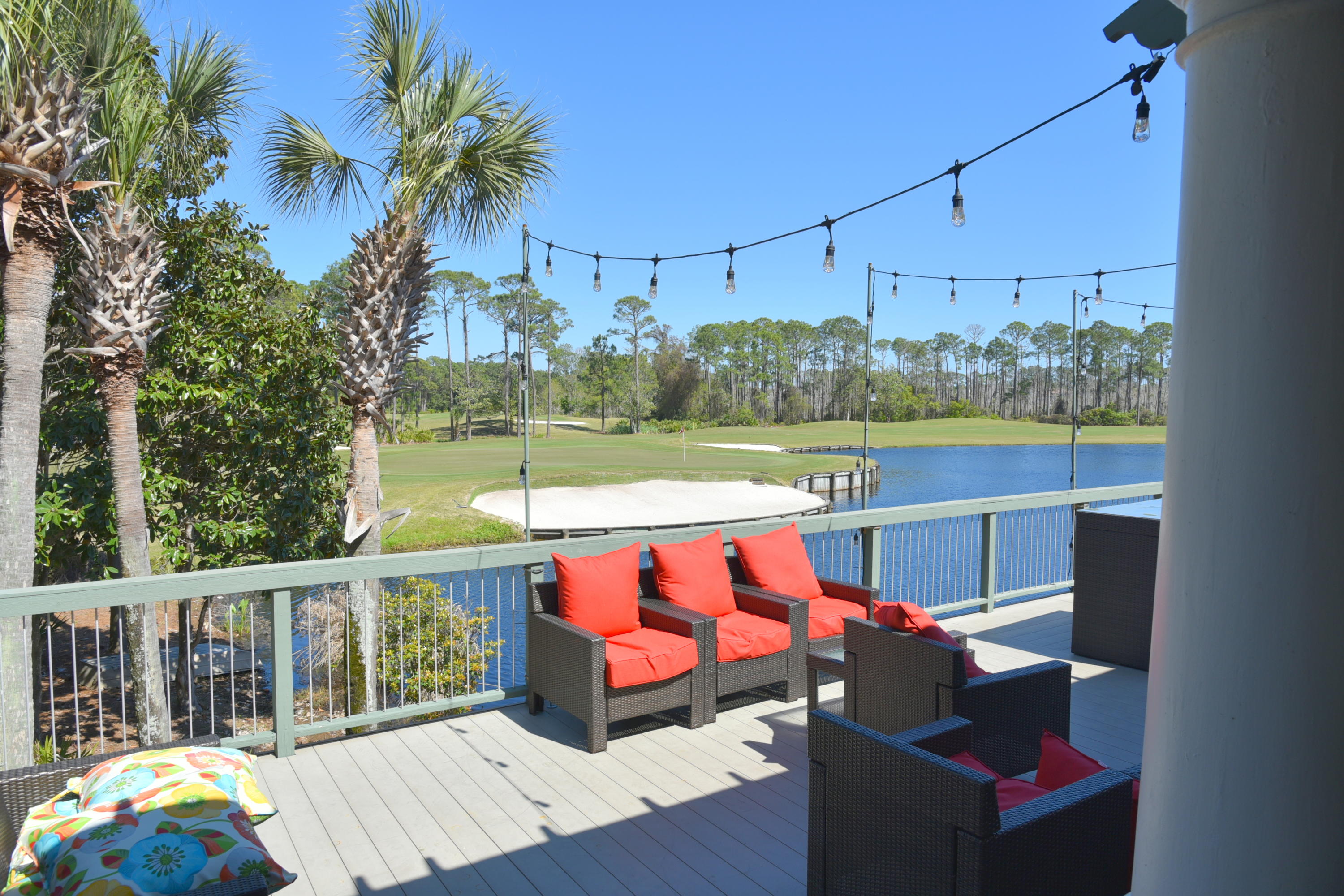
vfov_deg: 53.1
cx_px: 672
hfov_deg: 73.7
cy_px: 448
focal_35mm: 24
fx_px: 896
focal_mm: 24
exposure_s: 1/400
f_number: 10
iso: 200
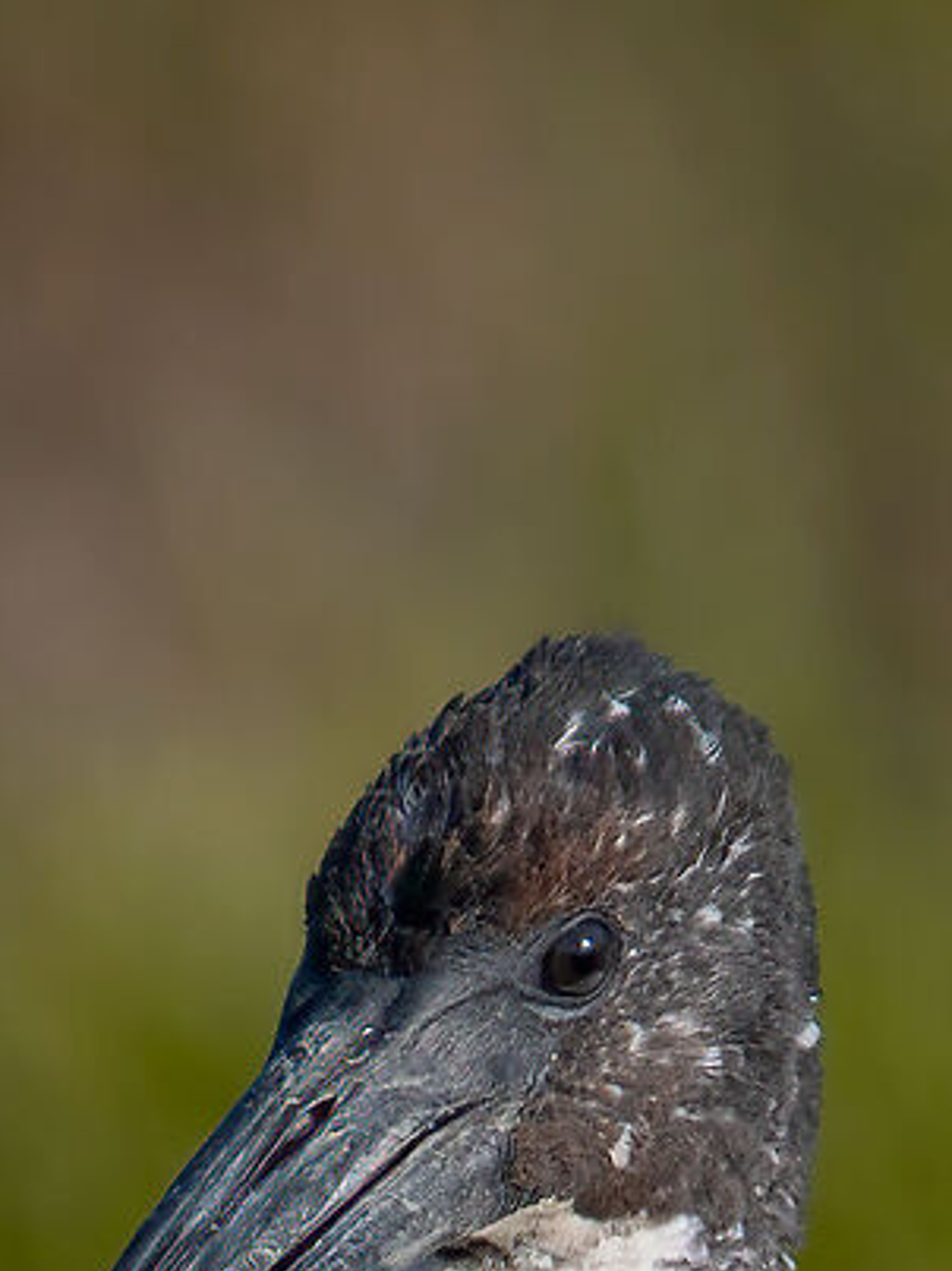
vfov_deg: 0.4
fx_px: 188945
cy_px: 2343
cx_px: 700
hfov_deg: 0.3
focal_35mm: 5150
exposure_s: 1/1600
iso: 110
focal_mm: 600
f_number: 6.3
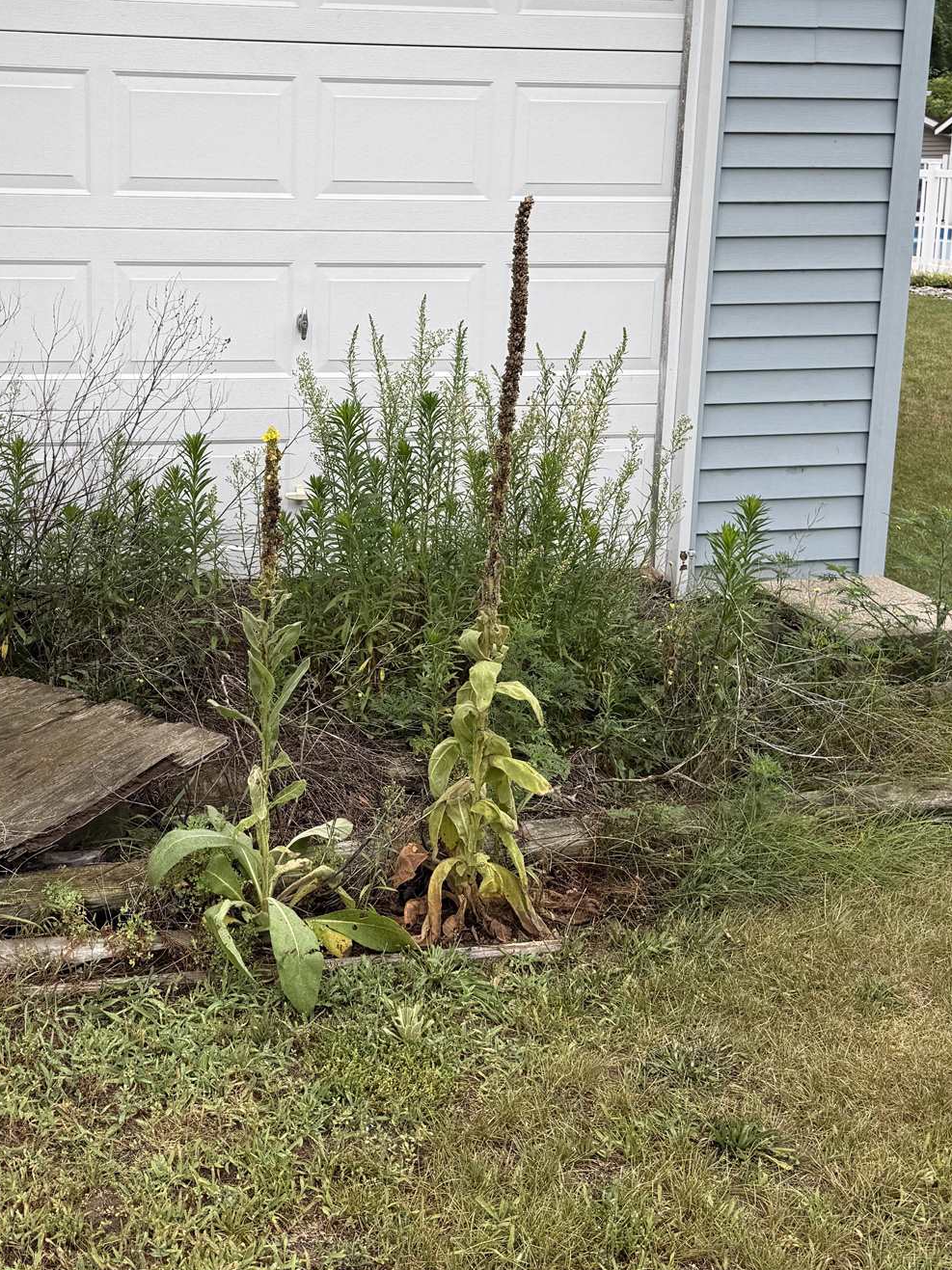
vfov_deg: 44.3
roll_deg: -0.5
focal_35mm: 42
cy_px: 446
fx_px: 1541
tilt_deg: -10.8
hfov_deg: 33.9
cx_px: 284
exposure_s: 1/580
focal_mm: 6.76
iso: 80
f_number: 1.78
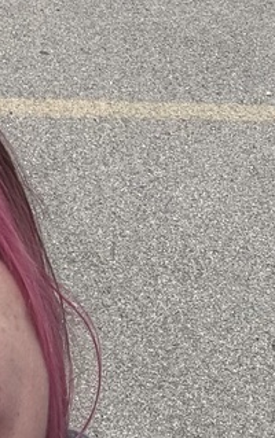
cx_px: 206
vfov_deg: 18.7
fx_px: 1220
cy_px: -155
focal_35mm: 102
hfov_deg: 12.8
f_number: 1.9
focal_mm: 2.69
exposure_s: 1/2242
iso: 25
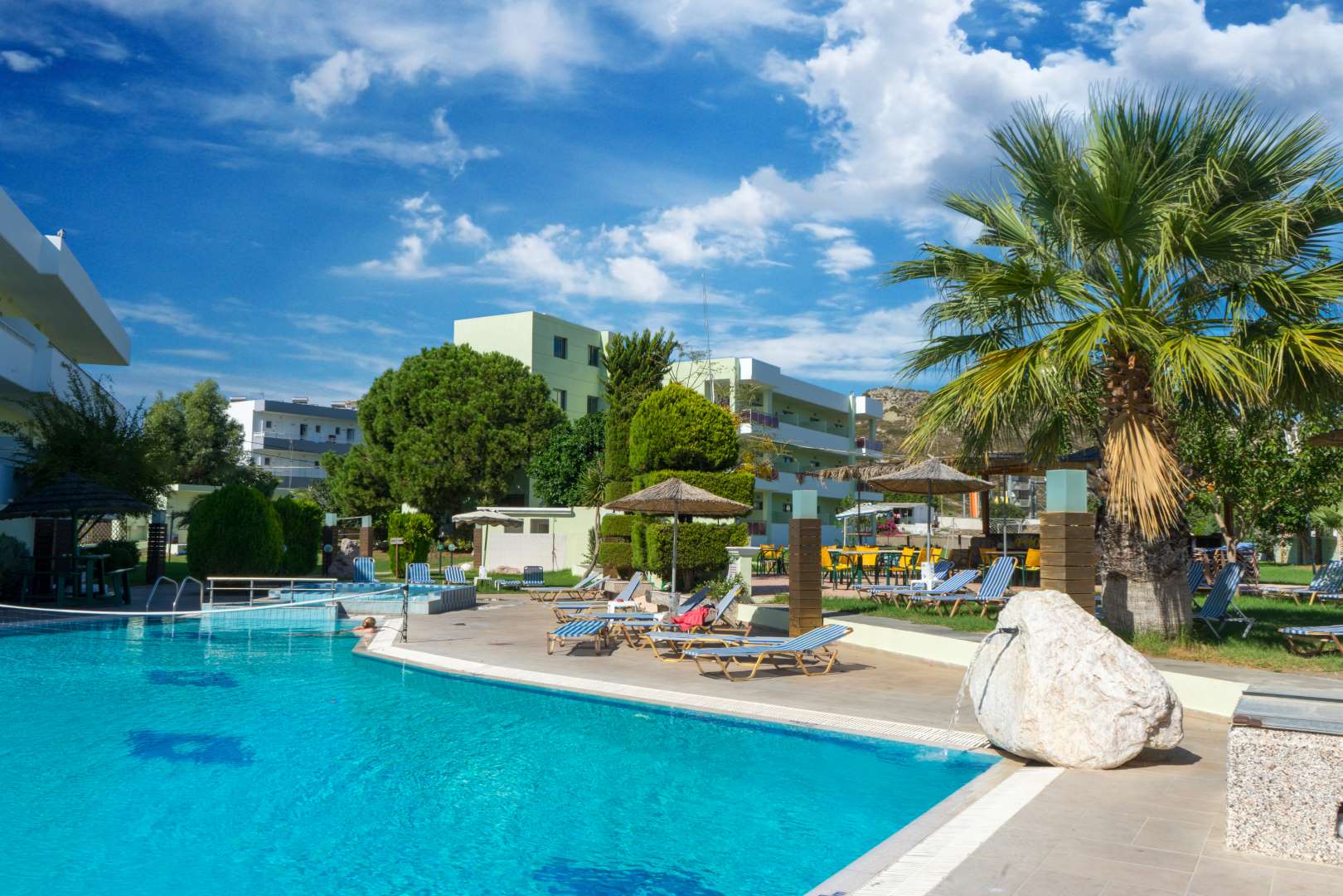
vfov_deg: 46.4
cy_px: 448
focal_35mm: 28
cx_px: 672
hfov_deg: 65.5
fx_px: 1044
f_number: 19
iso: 100
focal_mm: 28
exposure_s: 1/125
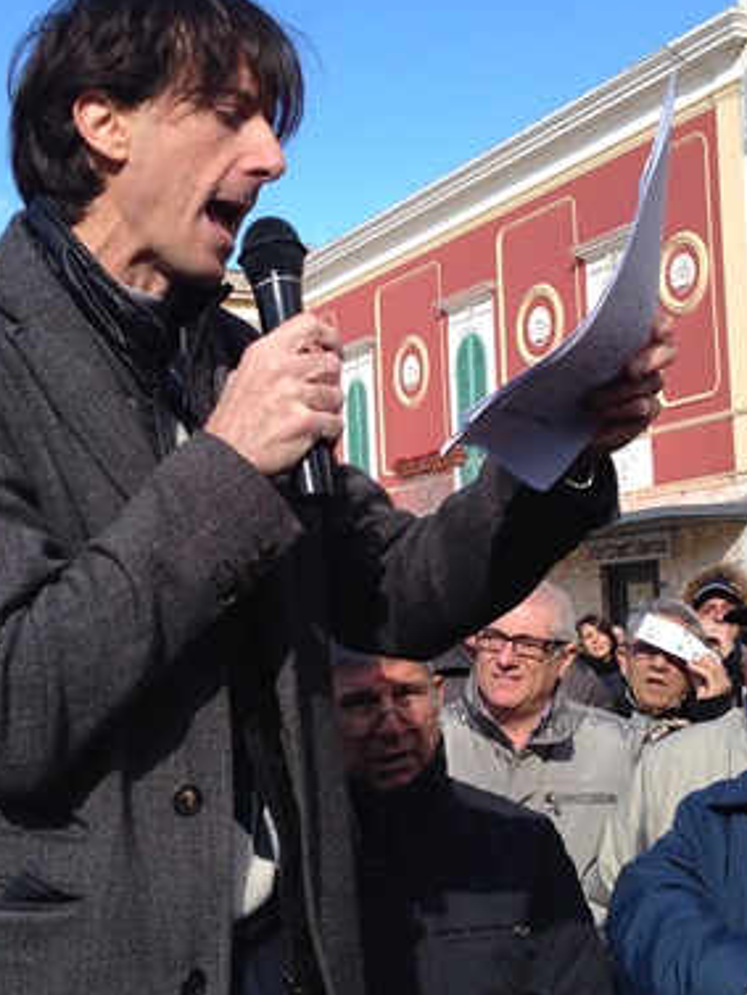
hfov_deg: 26.1
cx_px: 343
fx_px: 1610
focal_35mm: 56
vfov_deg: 34.3
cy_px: 496
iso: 50
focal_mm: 4.12
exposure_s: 1/753
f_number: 2.4
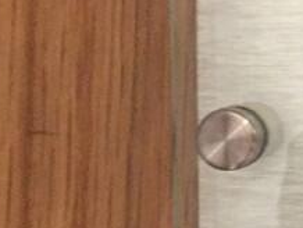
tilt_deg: -4.2
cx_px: 489
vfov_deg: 10.9
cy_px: 154
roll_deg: -0.4
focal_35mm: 136
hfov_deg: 13.4
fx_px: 1192
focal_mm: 4.15
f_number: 2.2
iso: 250
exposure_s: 1/25
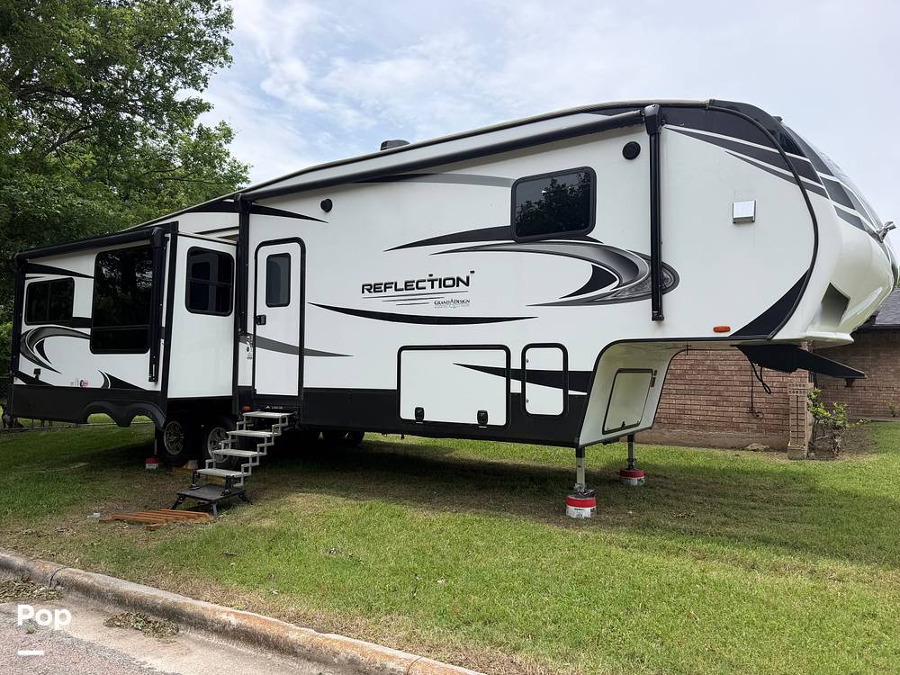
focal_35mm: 24
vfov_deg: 56.8
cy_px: 338
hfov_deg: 71.6
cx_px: 450
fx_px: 624
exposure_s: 1/3953
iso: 80
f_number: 1.78
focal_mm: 6.76
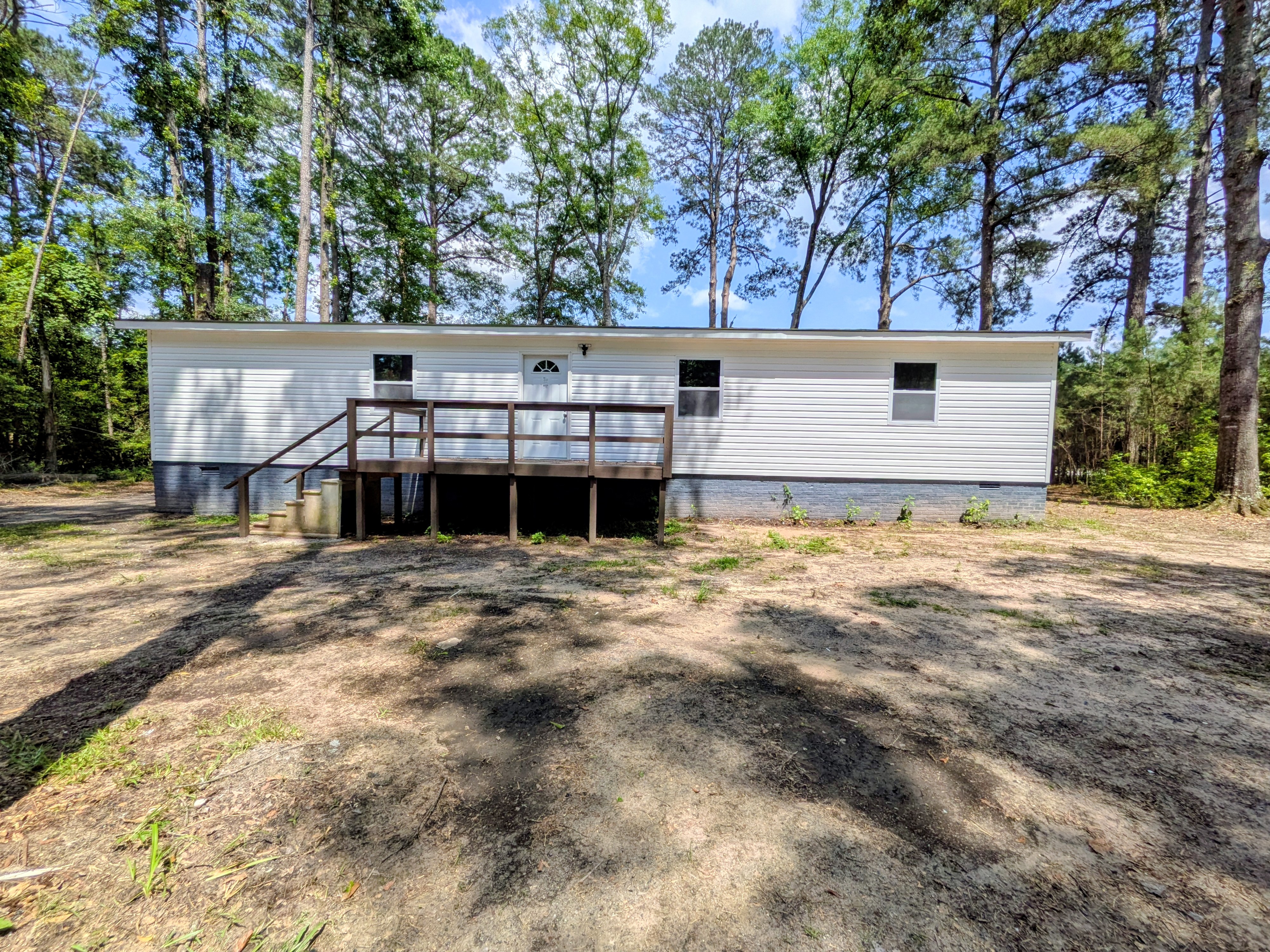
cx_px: 635
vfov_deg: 85.7
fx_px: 514
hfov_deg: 102.1
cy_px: 476
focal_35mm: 14
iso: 51
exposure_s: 1/2237
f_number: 2.2
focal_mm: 1.85
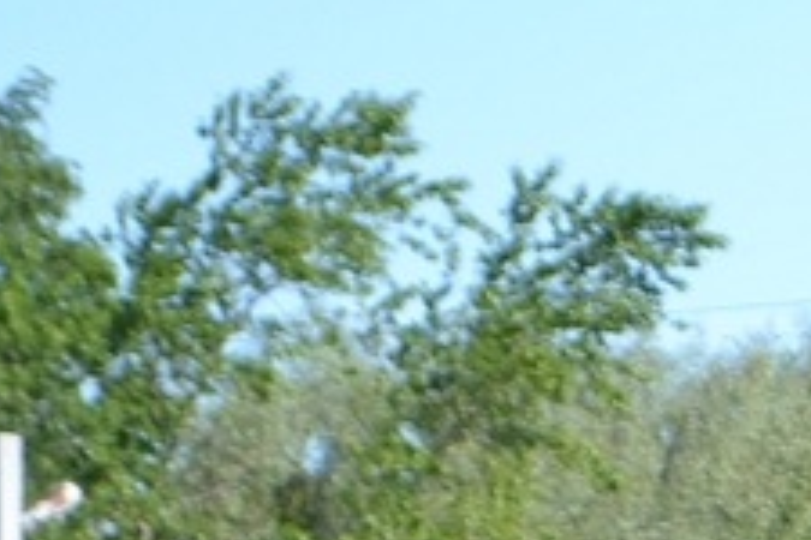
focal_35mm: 494
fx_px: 11128
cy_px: 828
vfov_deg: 2.8
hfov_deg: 4.1
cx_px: 2267
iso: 100
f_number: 6.3
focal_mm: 55
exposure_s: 1/160
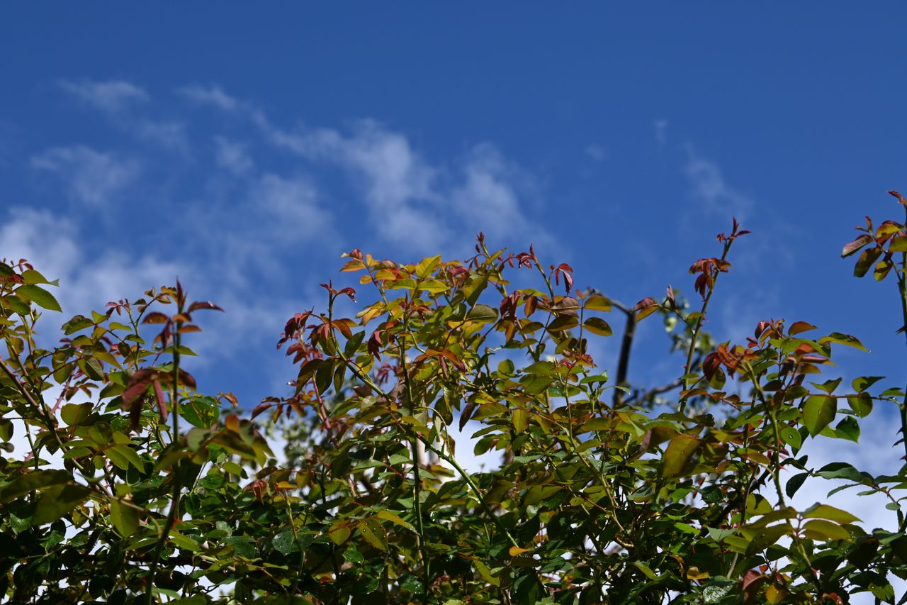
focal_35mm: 69
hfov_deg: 29.2
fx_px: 1738
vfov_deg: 19.7
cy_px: 302
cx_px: 454
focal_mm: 46
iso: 100
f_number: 8
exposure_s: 1/500
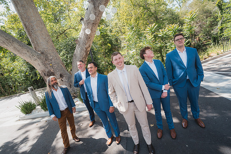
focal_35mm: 18
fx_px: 116
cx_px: 116
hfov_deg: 90.0
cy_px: 77
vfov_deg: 67.4
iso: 200
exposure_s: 1/200
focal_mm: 18
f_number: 3.5
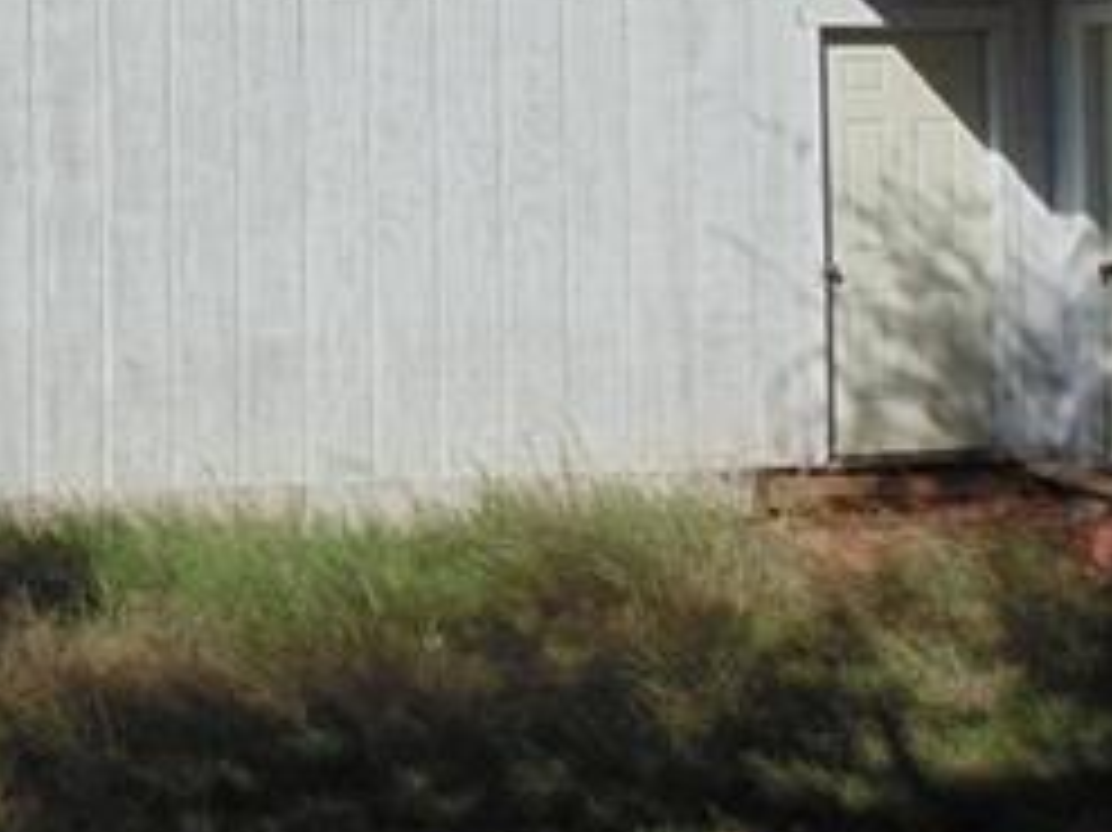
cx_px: 126
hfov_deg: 32.3
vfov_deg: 25.0
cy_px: 112
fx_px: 1830
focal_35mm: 57
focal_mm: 4
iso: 80
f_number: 9.7
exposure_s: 1/250
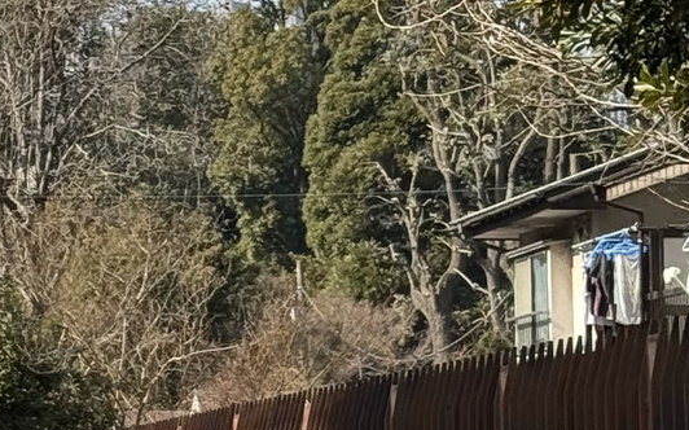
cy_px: 155
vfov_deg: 6.7
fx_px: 3679
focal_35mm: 196
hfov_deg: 10.4
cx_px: -281
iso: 64
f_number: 1.78
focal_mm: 6.76
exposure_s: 1/3817
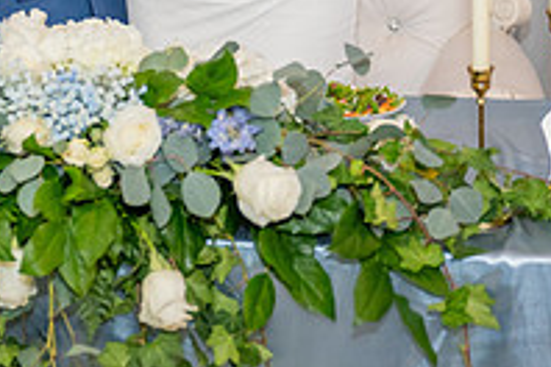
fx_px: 1745
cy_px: -138
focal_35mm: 114
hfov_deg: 17.8
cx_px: 122
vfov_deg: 11.6
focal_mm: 39
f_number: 2.8
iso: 1000
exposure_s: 1/160
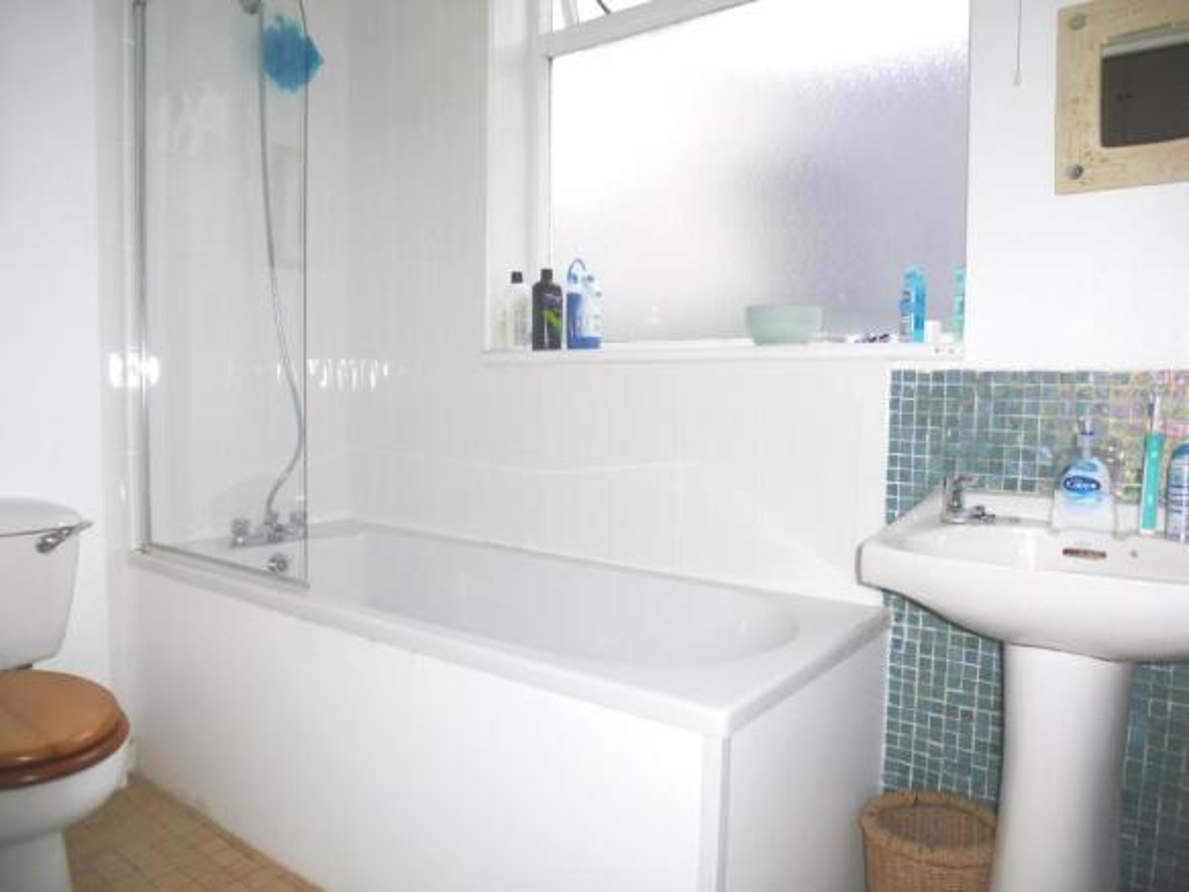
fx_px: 824
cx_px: 594
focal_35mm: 24
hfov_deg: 71.6
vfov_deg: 56.8
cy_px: 446
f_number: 3.3
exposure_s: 1/60
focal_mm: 4.3
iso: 125
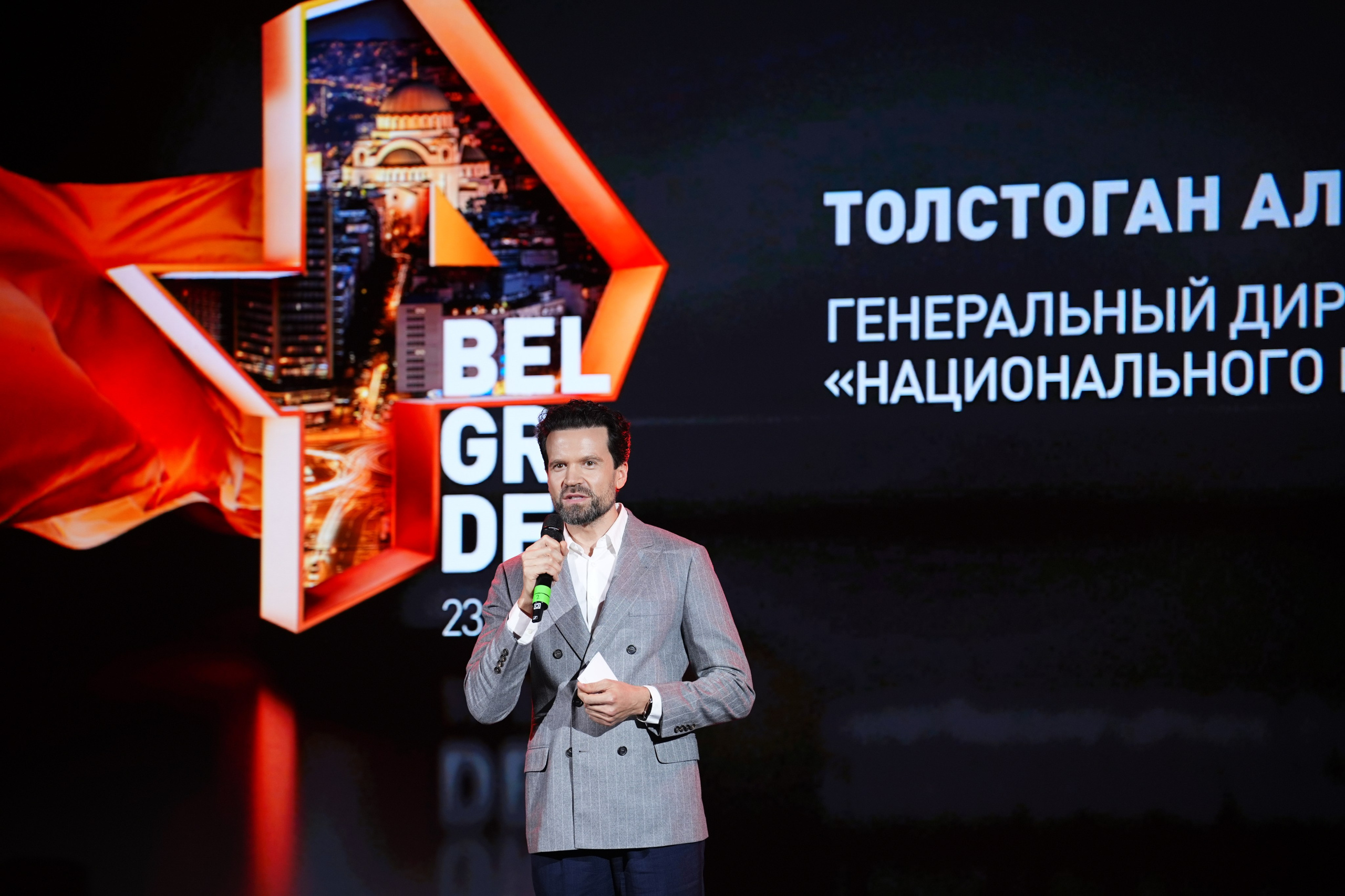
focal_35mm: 146
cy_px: 448
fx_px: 5455
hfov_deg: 14.1
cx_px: 672
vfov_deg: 9.4
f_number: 2.8
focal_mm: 146
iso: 640
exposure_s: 1/320
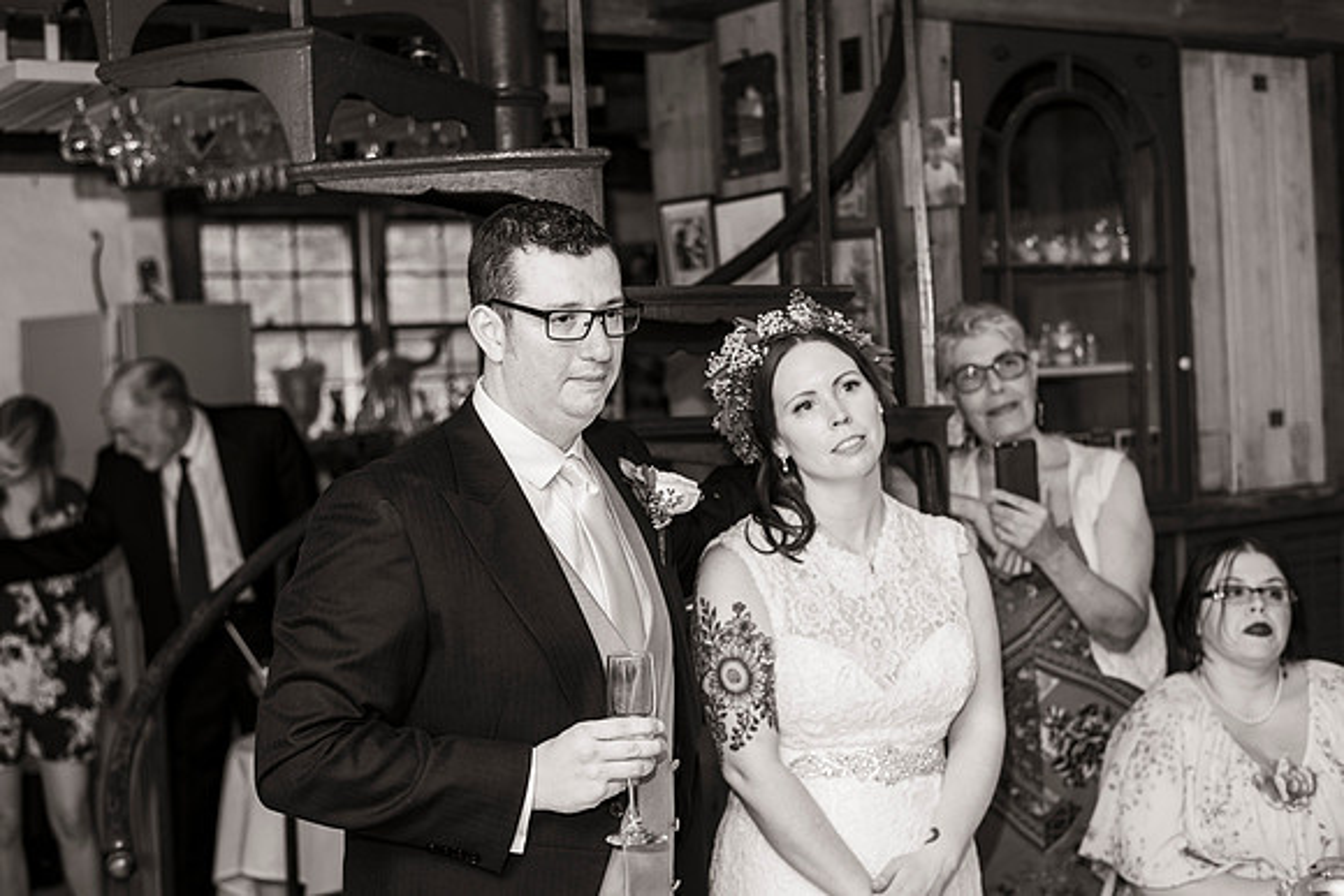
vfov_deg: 27.0
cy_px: 448
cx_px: 672
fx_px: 1867
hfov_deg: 39.6
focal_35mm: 50
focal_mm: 50
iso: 500
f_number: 3.2
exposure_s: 1/100
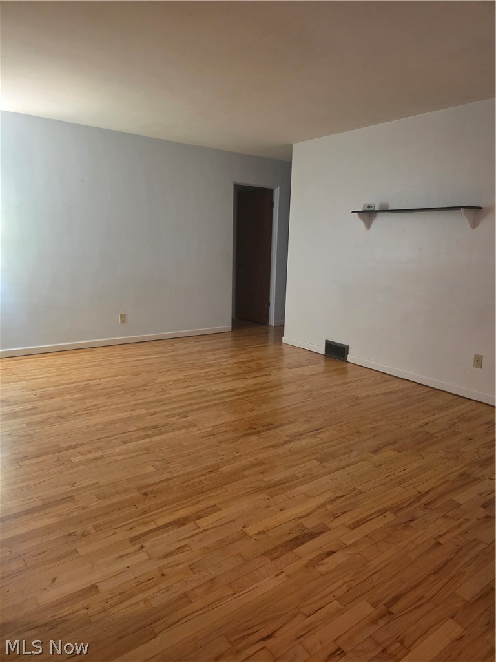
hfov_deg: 58.9
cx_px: 248
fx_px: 439
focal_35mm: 23
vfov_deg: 73.9
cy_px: 331
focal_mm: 6.3
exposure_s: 1/120
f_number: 1.7
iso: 1000
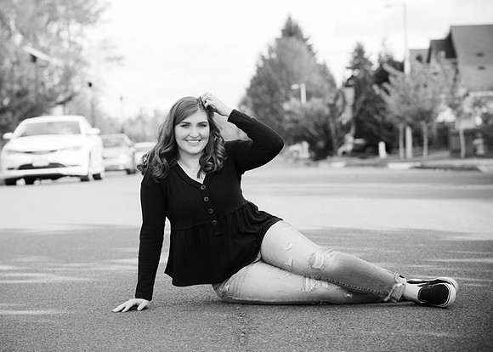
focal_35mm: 110
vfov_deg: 13.1
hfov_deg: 18.2
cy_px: 158
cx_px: 202
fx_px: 1534
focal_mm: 95
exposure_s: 1/400
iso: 160
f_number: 4.5
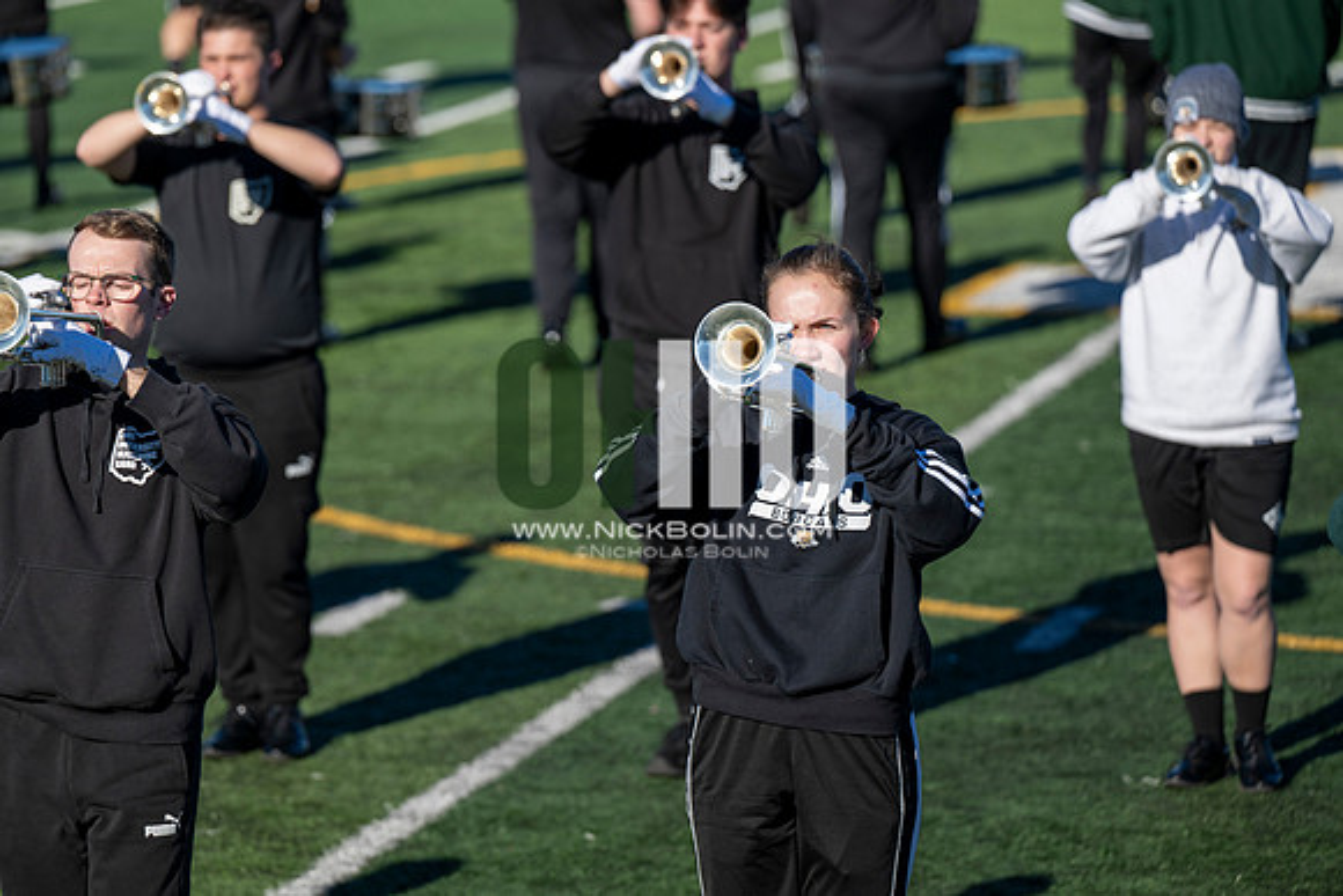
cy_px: 448
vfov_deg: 6.9
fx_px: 7463
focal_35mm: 200
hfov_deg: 10.3
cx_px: 672
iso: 160
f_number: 4
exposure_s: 1/2000
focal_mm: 200
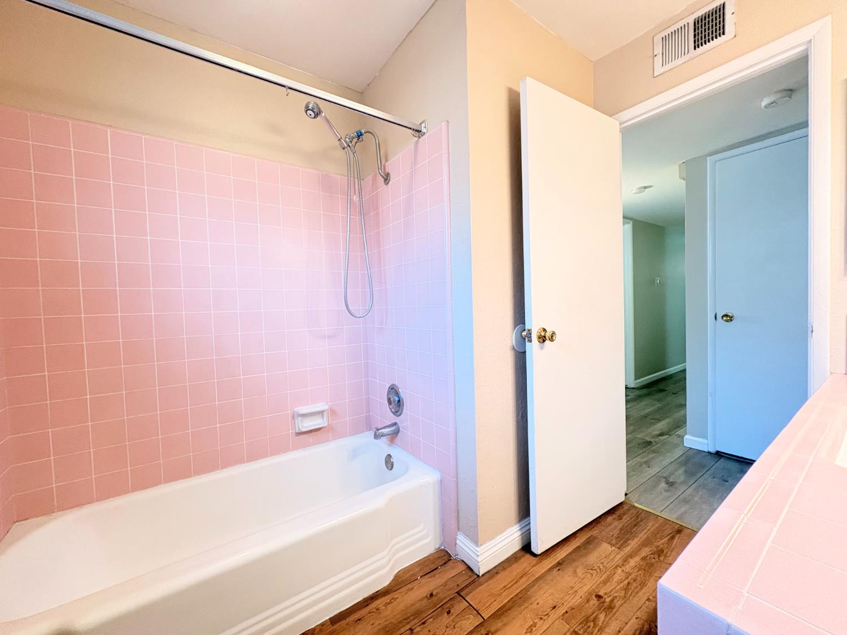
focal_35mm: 14
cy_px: 318
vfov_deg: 85.7
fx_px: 343
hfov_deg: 102.1
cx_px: 424
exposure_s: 1/60
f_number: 2.2
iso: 400
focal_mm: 2.22
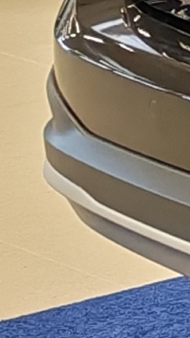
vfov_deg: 6.2
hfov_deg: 3.0
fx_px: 3105
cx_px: 1325
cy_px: -86
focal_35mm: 346
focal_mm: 6.12
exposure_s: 1/100
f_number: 1.9
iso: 160
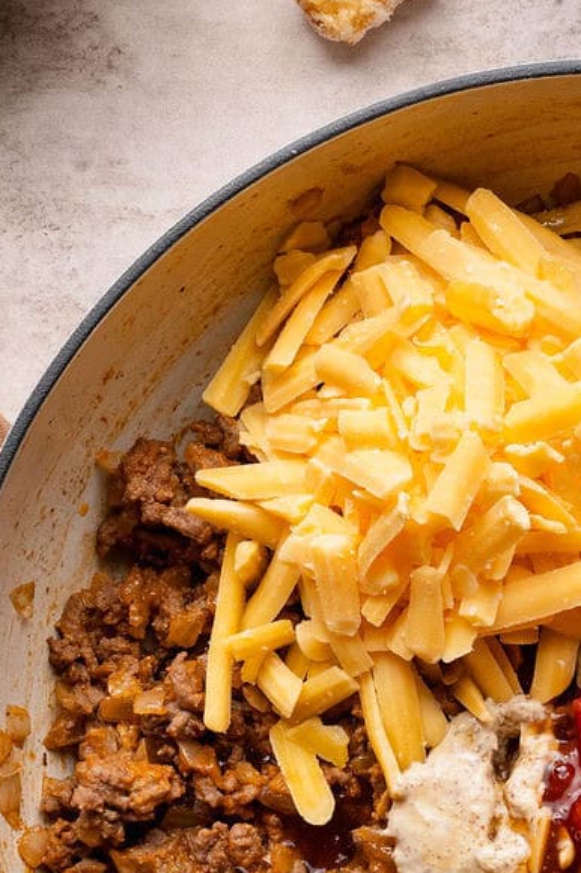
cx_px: 614
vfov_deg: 19.0
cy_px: 742
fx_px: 2569
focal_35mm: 106
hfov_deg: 12.7
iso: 640
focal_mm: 40
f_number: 13
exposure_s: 1/200
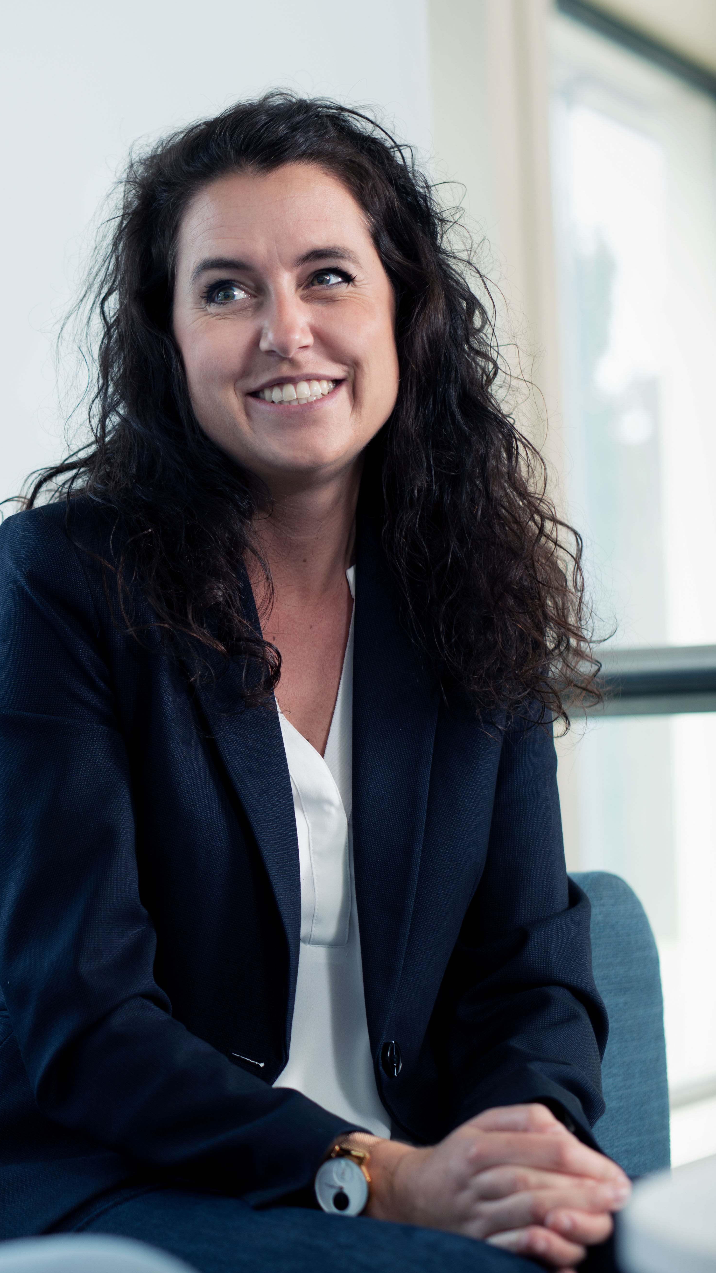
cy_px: 633
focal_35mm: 79
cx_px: -24
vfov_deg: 26.8
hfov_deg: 15.0
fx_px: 2666
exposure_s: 1/200
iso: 100
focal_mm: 50
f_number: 2.5
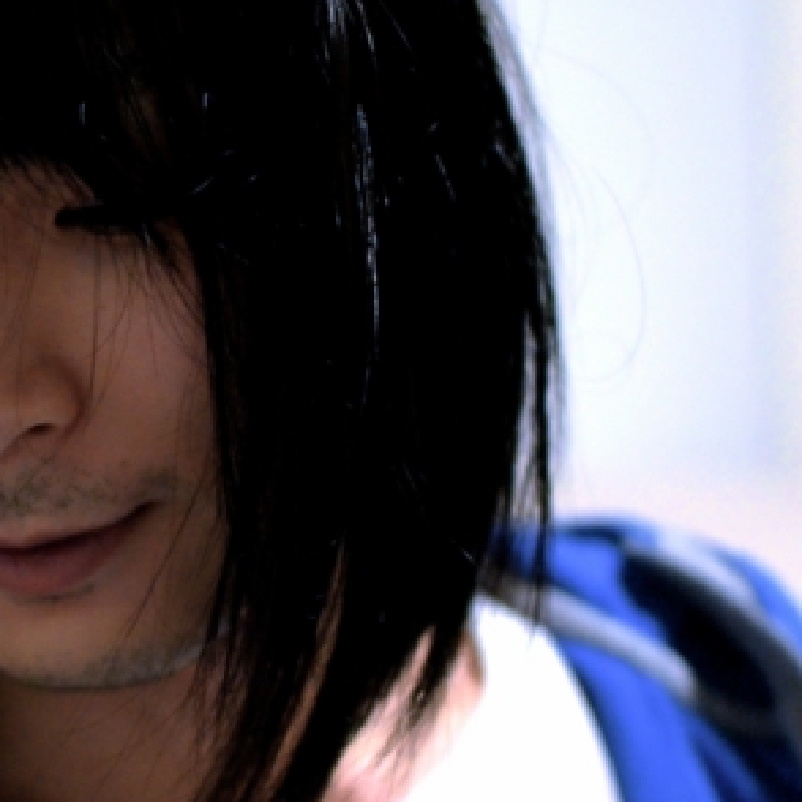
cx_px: 128
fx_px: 2726
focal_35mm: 104
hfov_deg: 16.6
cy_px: 589
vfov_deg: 16.7
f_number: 1.8
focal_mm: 30
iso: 1250
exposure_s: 1/100
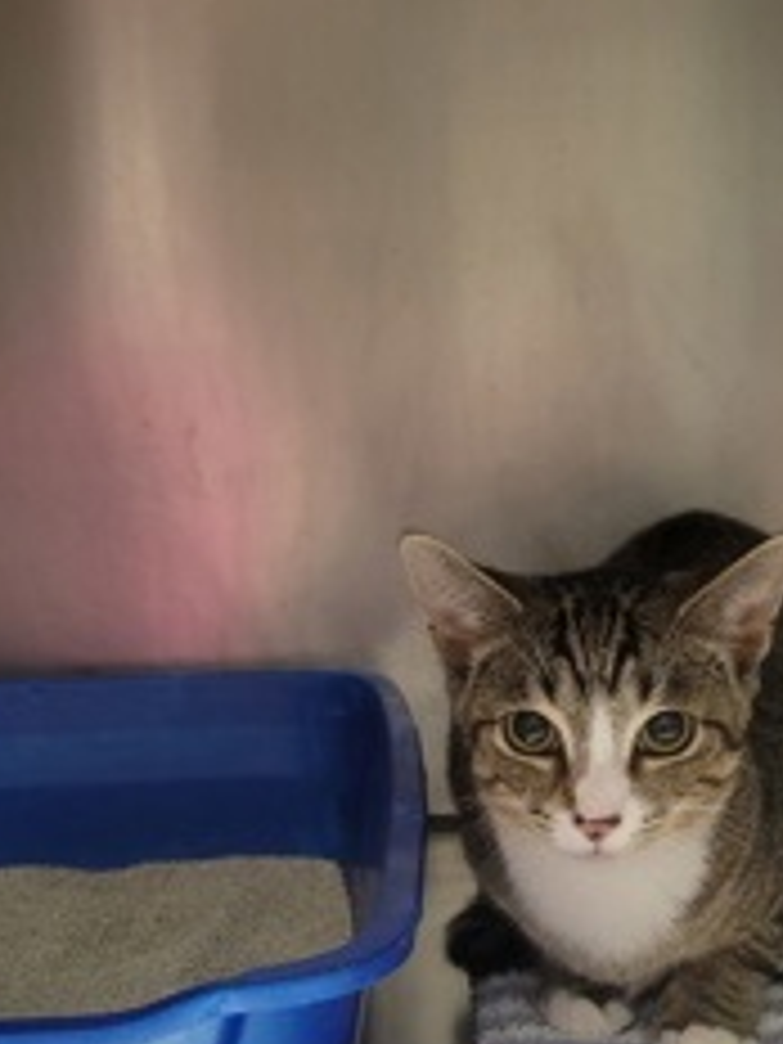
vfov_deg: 39.5
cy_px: 760
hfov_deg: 30.7
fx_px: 1417
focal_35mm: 47
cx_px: 493
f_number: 1.8
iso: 500
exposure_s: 1/40
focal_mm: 5.4
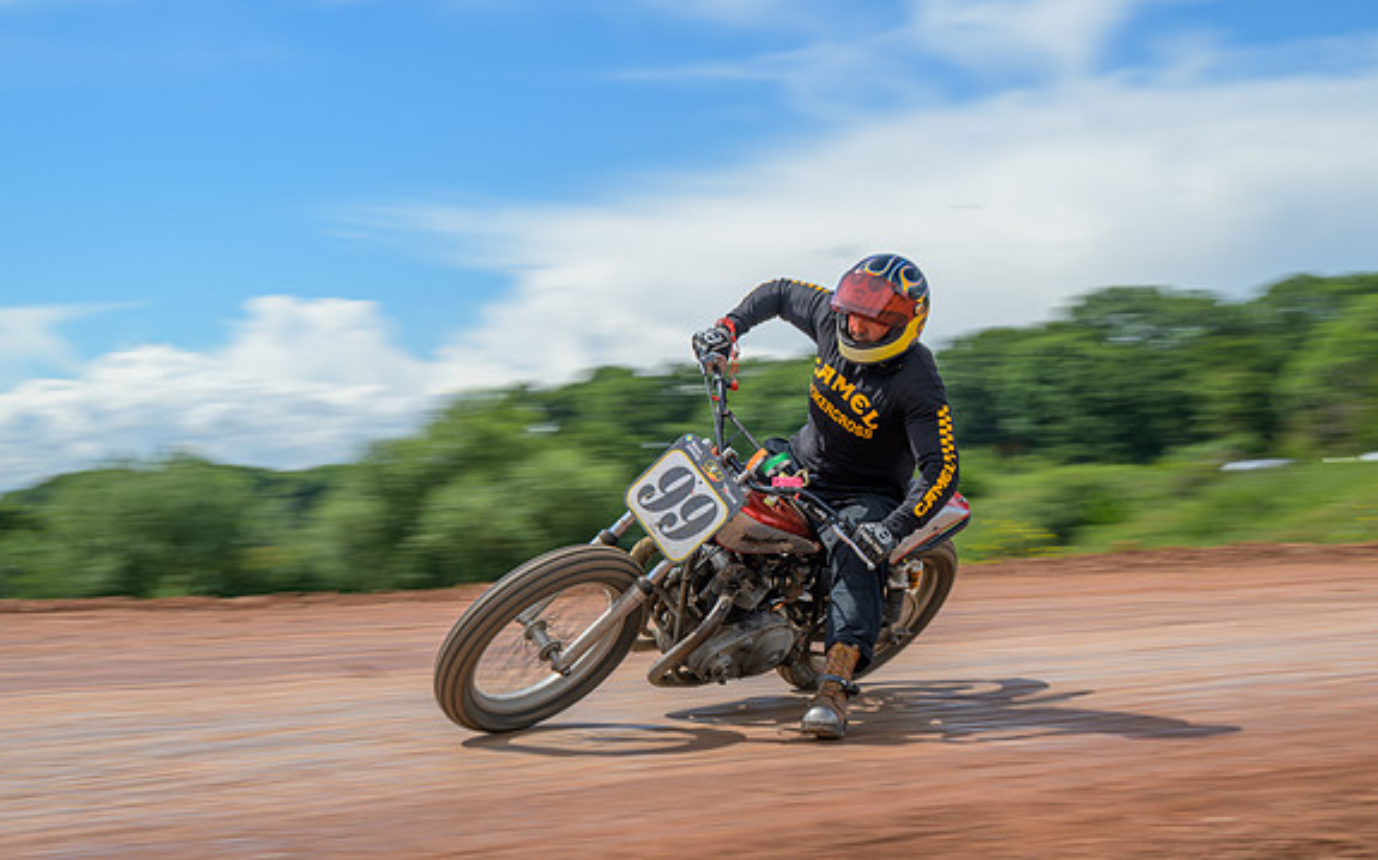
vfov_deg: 17.8
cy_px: 432
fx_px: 2741
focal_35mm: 73
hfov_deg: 28.2
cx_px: 685
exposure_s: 1/125
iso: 64
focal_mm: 71
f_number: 8
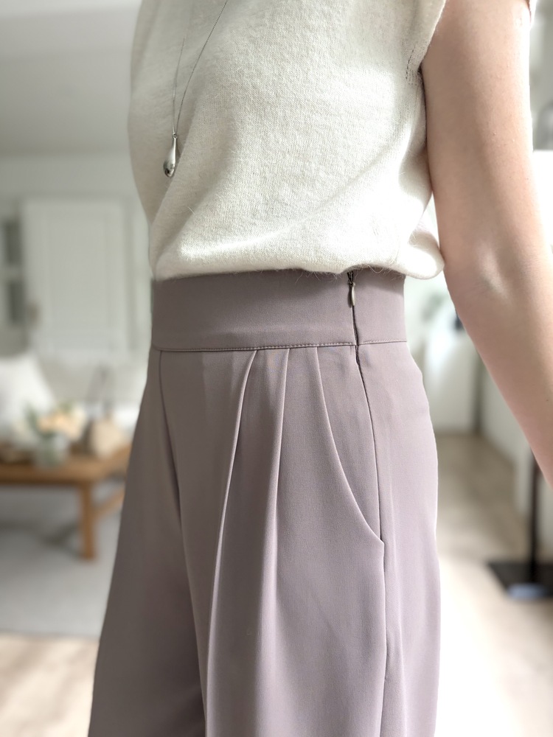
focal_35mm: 26
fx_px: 554
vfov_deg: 67.3
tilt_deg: -6.4
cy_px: 368
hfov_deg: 53.1
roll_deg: +0.1
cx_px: 276
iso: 125
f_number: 1.6
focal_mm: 5.96
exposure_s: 1/98
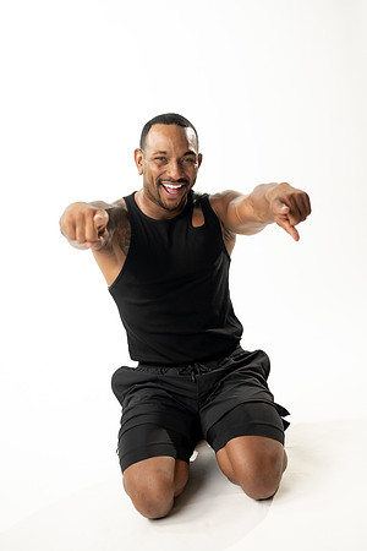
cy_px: 276
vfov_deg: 39.6
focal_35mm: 50
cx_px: 184
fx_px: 765
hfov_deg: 27.0
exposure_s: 1/80
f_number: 3.2
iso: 800
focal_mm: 50
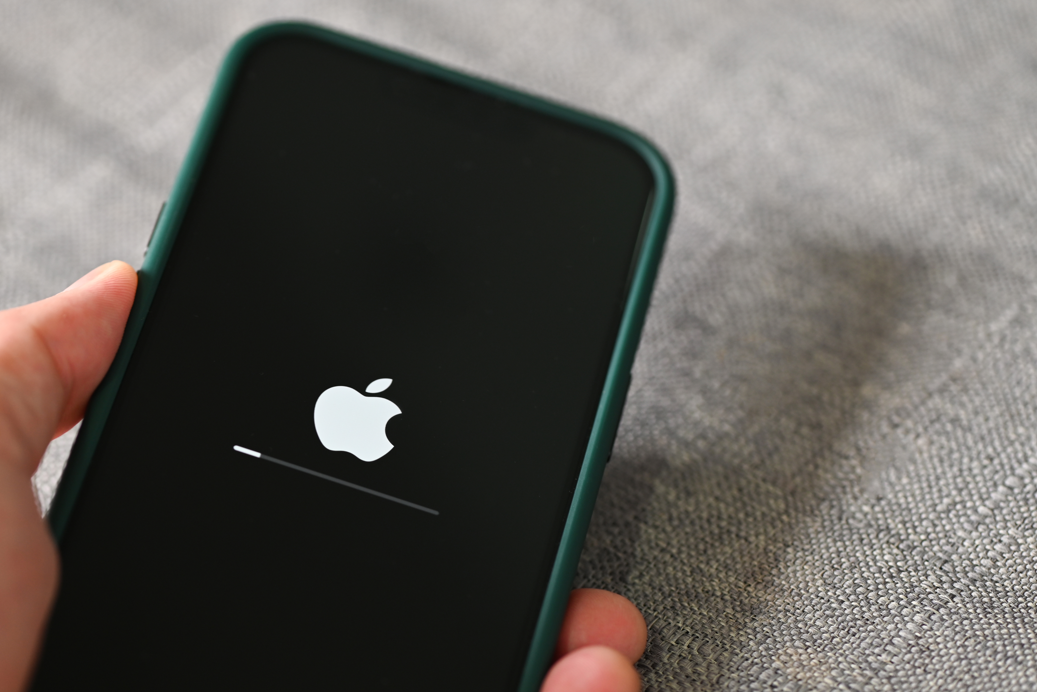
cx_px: 508
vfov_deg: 12.0
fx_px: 3285
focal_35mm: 114
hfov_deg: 17.9
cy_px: 353
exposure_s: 1/20
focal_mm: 105
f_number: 5
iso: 400
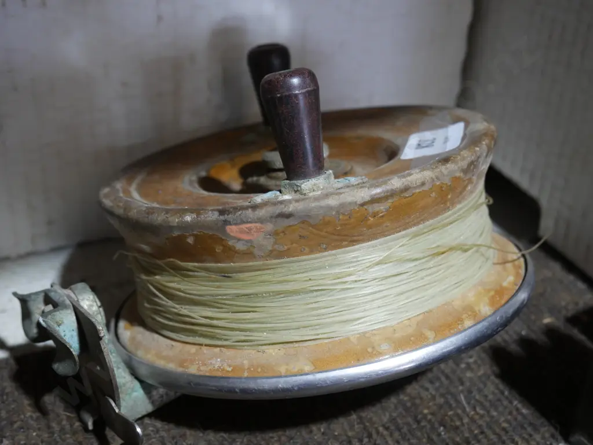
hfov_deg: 36.8
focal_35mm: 52
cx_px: 296
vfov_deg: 28.1
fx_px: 891
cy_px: 222
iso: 1000
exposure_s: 1/60
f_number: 5.3
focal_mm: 26
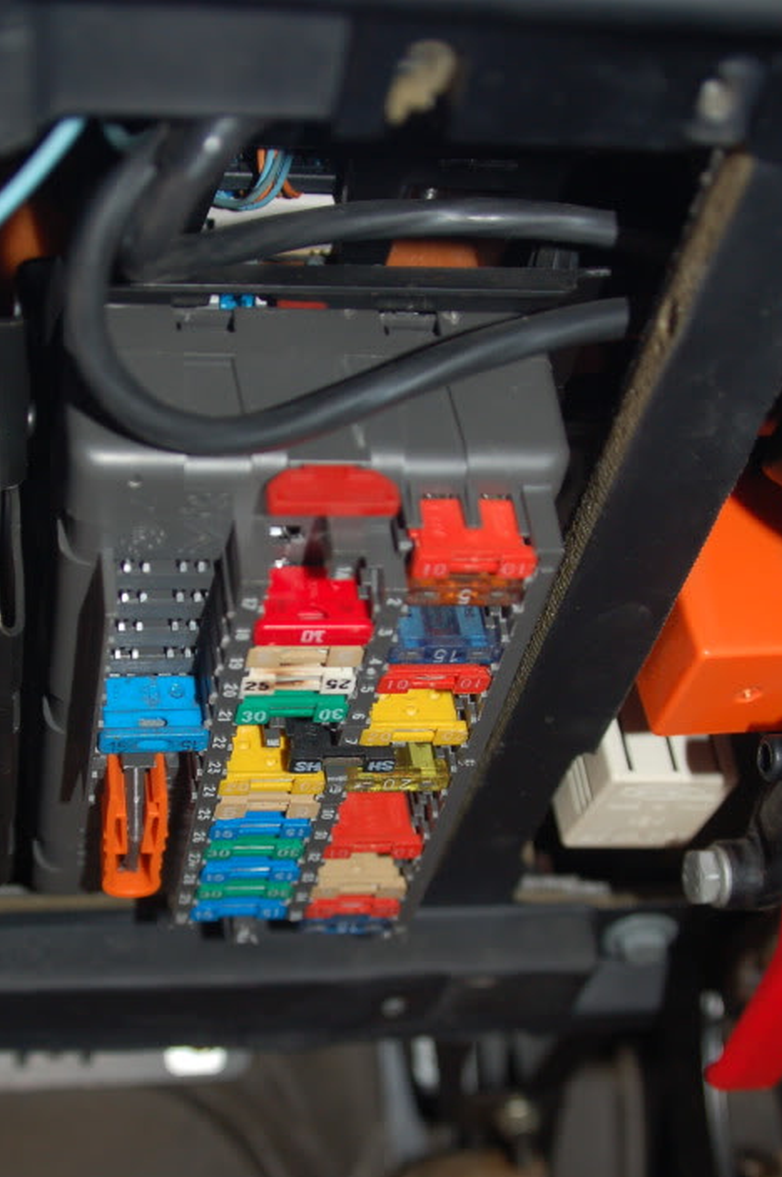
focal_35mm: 61
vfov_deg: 32.8
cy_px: 693
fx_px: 1991
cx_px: 271
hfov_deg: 22.1
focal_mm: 28
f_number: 3.5
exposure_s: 1/60
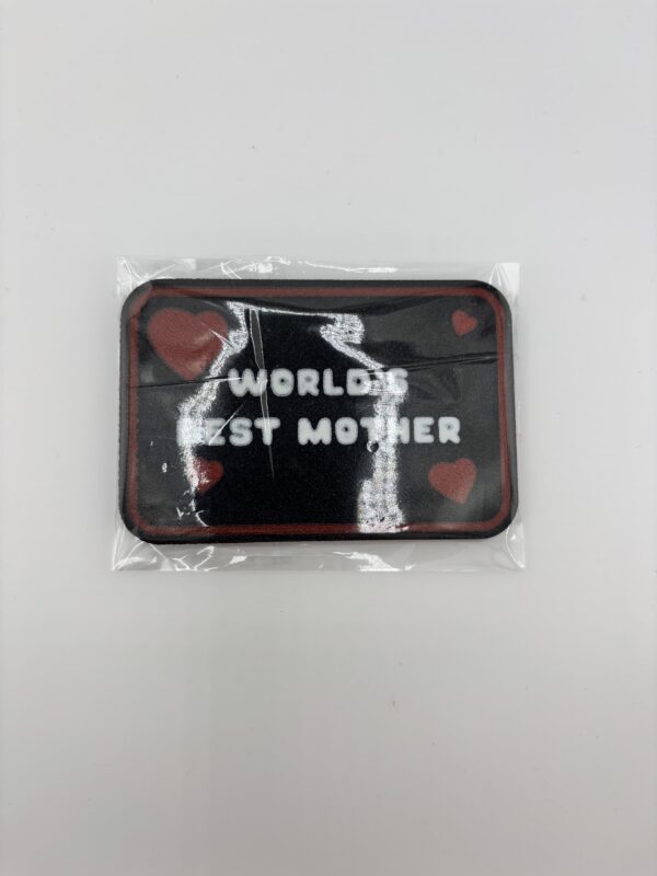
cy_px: 438
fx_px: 658
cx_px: 328
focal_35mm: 26
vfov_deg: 67.3
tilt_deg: -83.8
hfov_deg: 53.1
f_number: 1.6
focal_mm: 5.96
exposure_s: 1/249
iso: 50
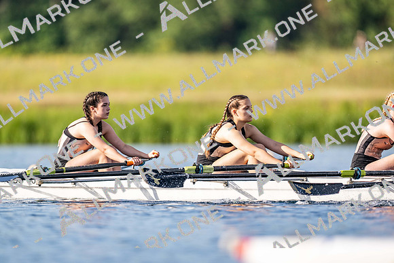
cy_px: 132
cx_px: 197
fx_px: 6568
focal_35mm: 600
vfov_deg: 2.3
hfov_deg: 3.4
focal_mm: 600
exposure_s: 1/2500
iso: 360
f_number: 4
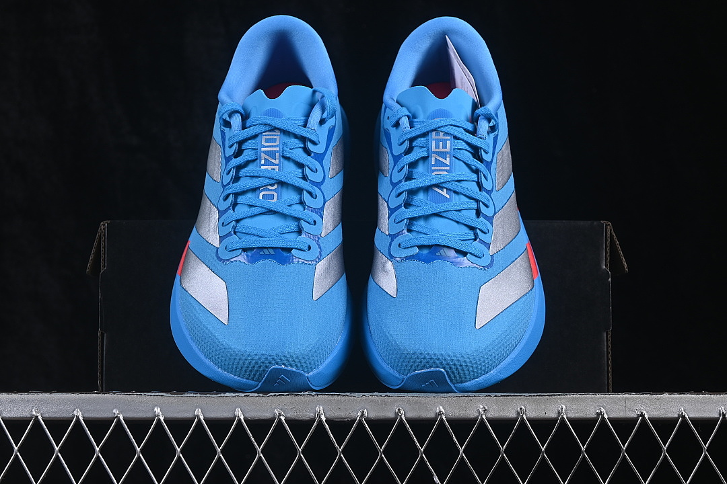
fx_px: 1514
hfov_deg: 27.0
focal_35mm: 75
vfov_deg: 18.2
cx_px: 364
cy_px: 242
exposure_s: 1/80
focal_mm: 50
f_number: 8
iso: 160
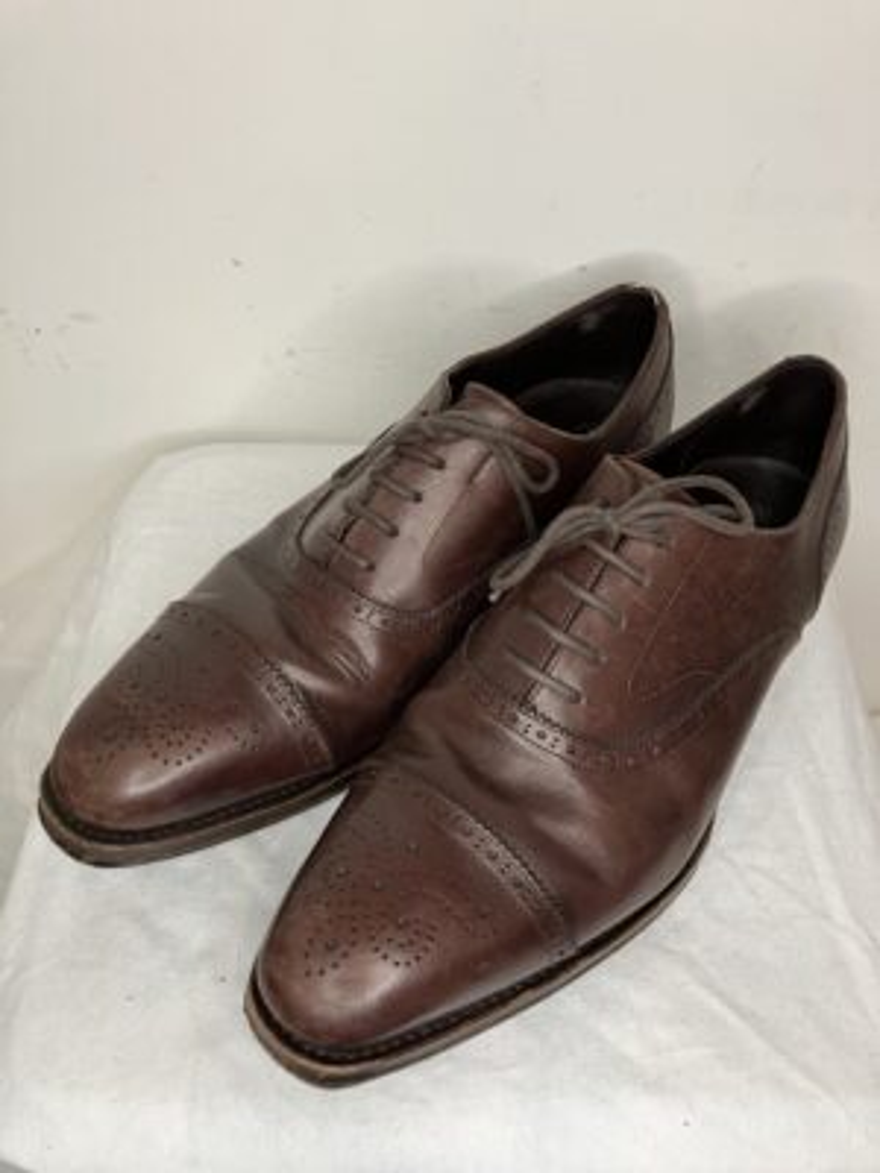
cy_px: 586
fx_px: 949
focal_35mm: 28
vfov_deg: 63.4
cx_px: 440
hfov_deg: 49.7
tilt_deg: -47.4
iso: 100
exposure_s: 1/50
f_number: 1.8
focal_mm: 3.99
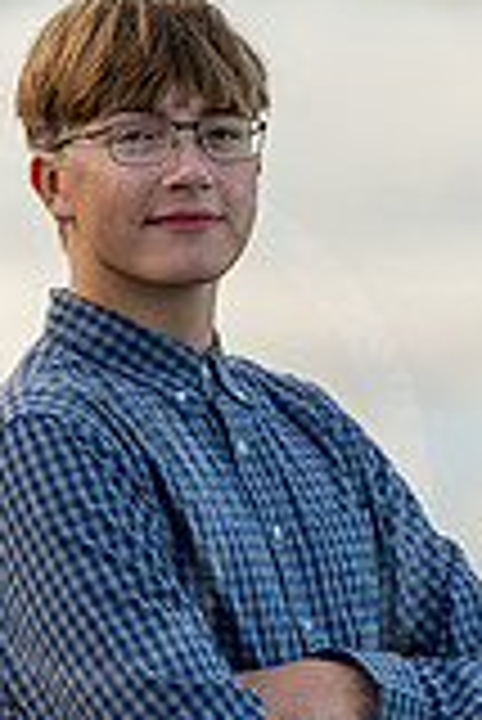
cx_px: 122
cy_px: 666
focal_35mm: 239
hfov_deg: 5.8
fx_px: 4789
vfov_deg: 8.6
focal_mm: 85
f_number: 1.8
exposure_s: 1/1250
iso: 100
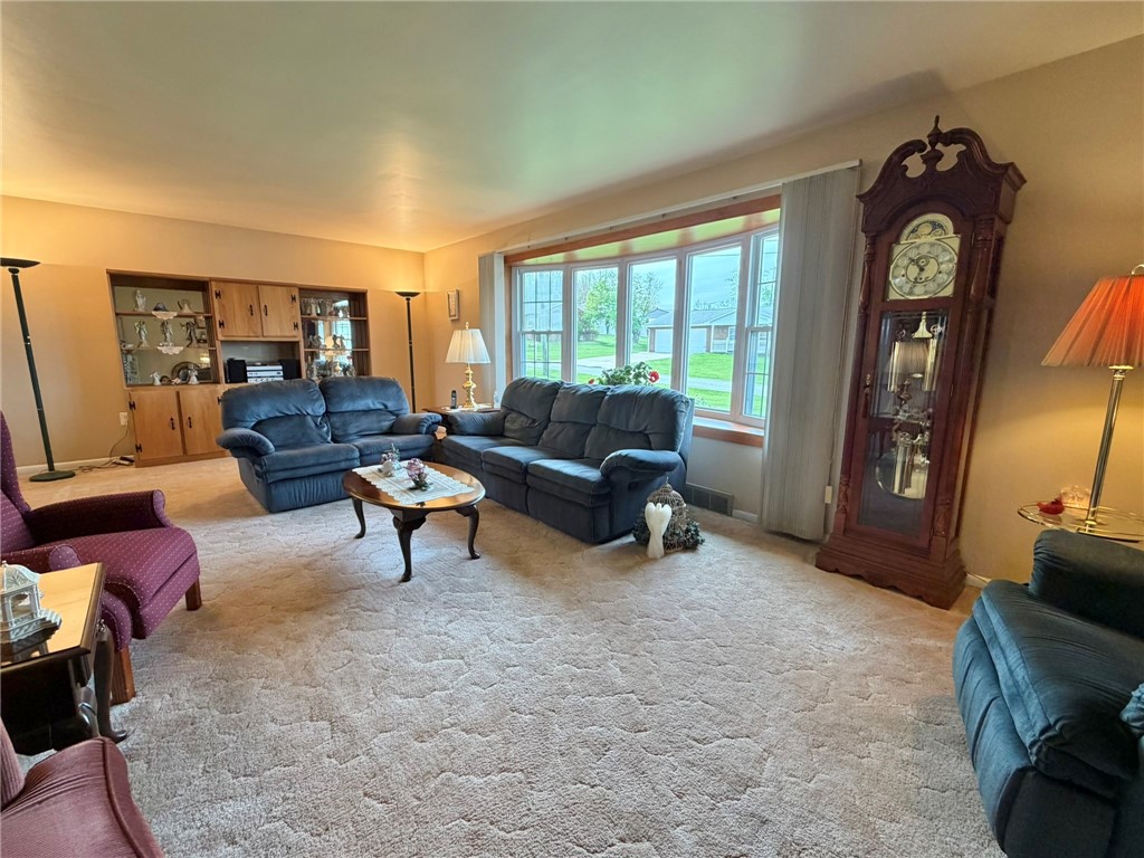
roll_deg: -0.1
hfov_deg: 102.1
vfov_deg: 85.7
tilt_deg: -10.5
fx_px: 463
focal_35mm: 14
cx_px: 572
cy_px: 429
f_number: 2.2
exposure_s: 1/120
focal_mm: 2.22
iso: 250
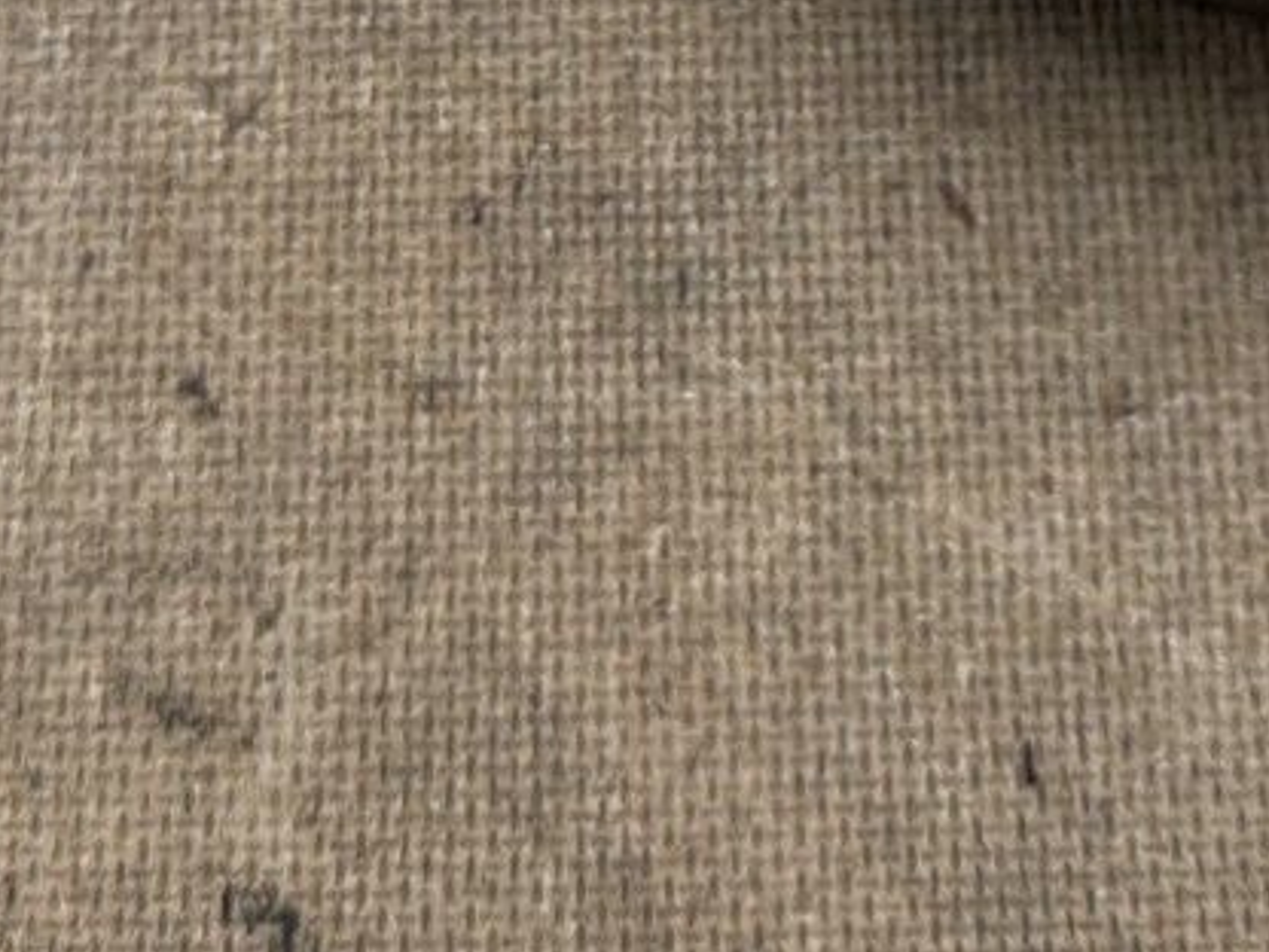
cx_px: 696
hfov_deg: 23.5
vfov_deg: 15.8
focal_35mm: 83
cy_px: -610
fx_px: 3043
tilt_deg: -71.0
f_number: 1.78
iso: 160
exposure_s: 1/100
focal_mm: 6.76
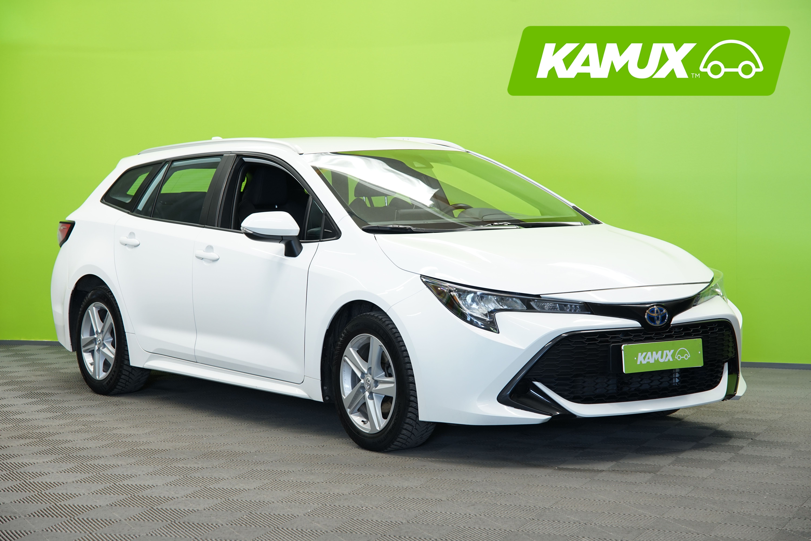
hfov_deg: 27.0
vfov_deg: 18.2
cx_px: 406
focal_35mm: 75
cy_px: 270
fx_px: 1689
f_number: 6.3
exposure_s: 1/15
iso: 500
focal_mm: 75
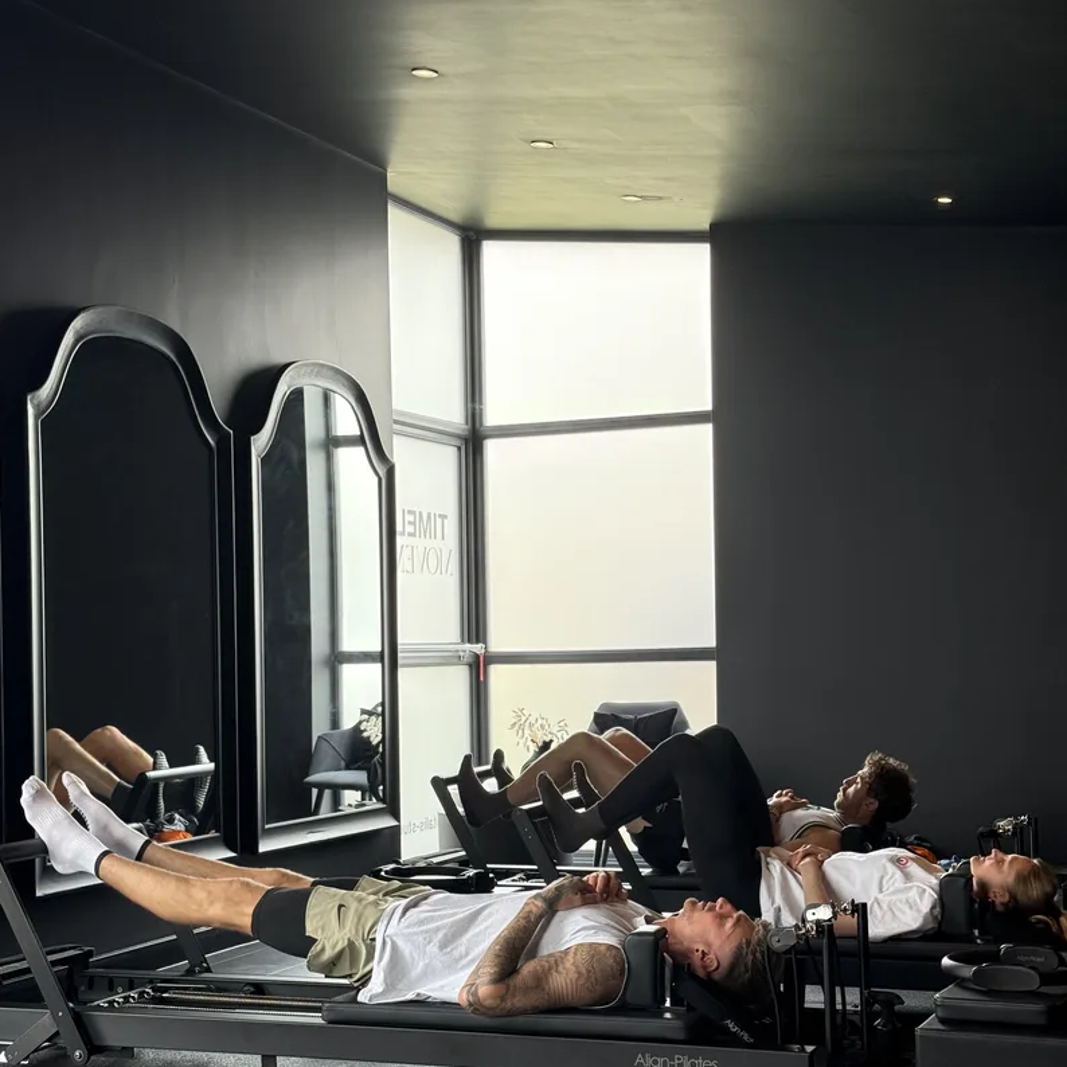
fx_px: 1988
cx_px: 532
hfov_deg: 30.0
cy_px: 654
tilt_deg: +0.0
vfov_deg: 29.9
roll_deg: +1.0
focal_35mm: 57
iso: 100
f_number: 1.78
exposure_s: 1/108
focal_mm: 6.76
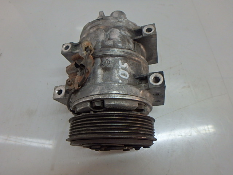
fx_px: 141
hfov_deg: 79.0
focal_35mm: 21
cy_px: 88
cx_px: 116
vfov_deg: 63.4
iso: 160
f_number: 3.5
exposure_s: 1/60
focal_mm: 3.7
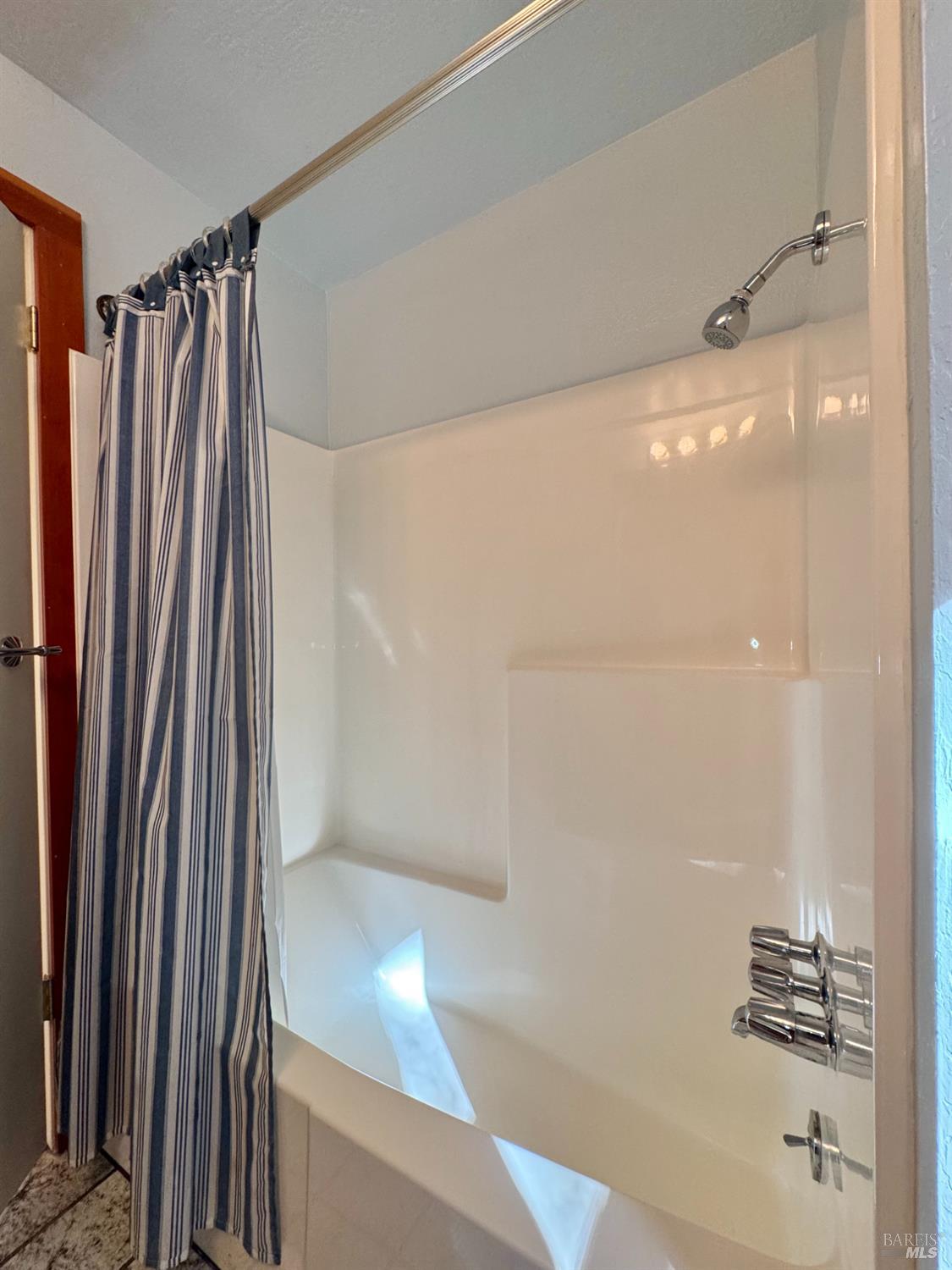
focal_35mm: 14
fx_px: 513
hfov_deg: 85.7
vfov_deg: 102.1
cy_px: 635
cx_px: 476
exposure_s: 1/120
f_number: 2.2
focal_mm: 2.22
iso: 160
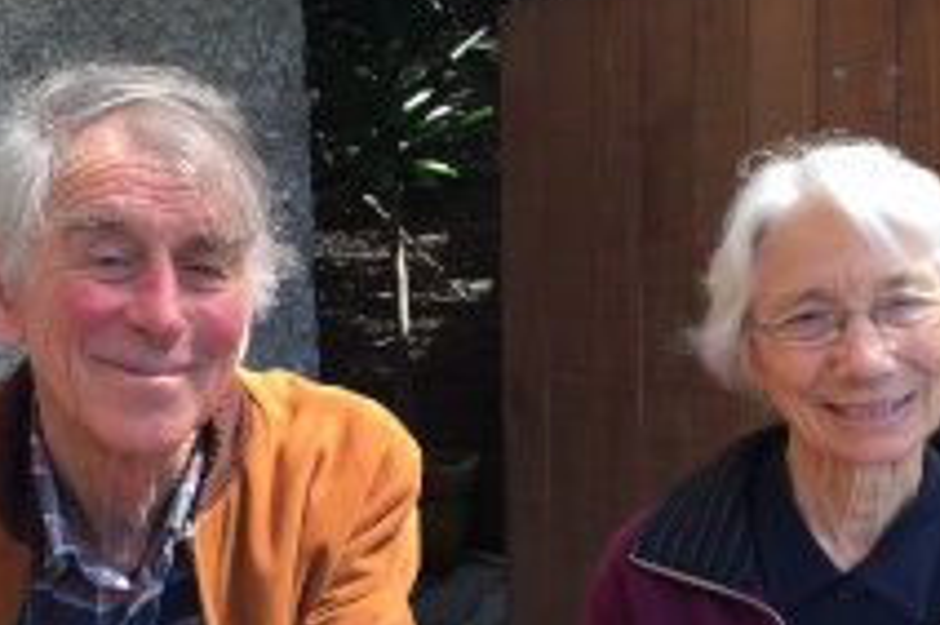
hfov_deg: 34.9
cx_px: 372
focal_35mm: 57
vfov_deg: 23.4
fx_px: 1487
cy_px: 488
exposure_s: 1/187
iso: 32
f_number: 2.2
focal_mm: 4.15
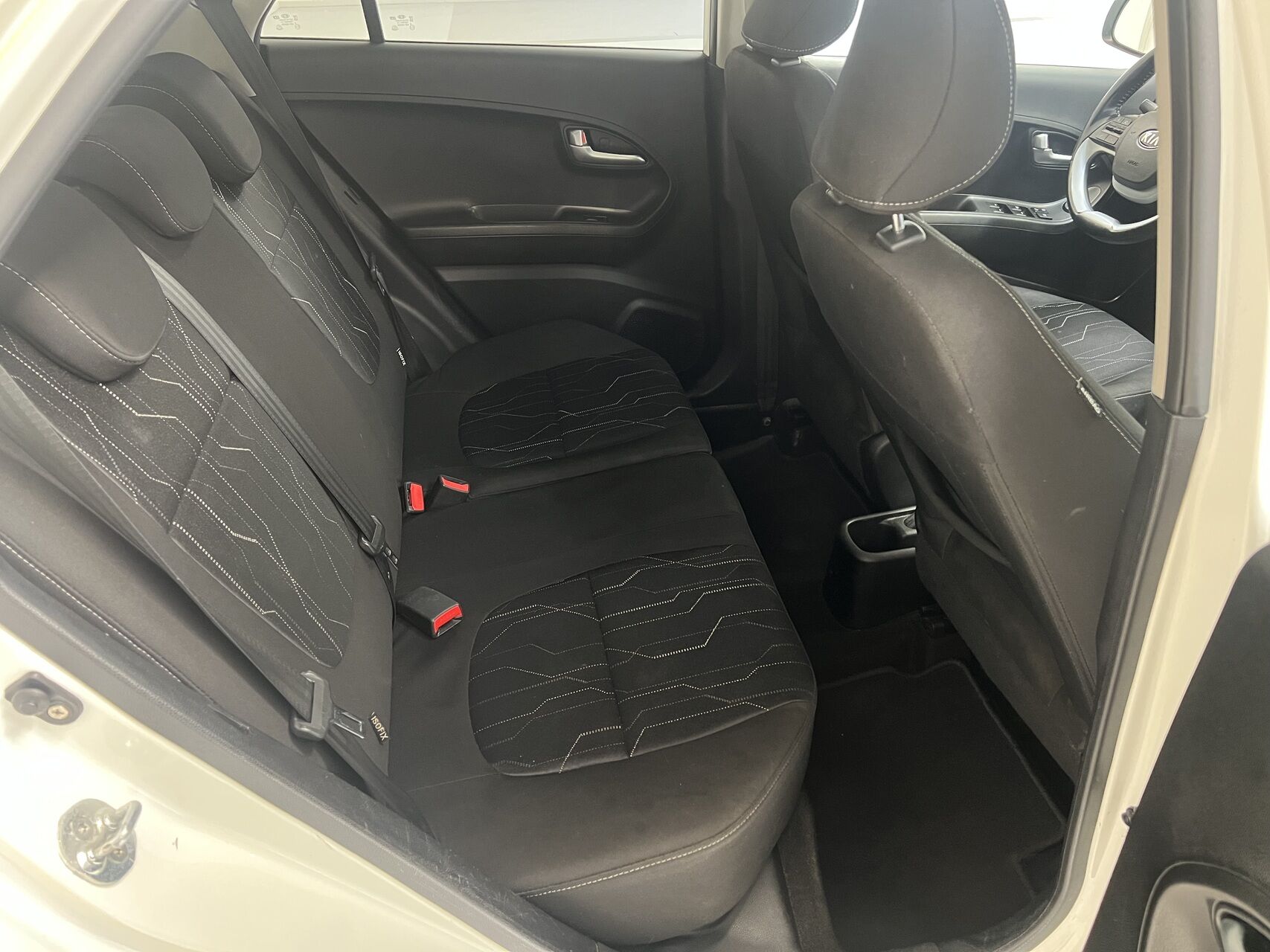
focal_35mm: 26
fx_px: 954
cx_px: 635
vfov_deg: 53.1
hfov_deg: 67.3
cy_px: 476
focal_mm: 5.7
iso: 500
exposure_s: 1/33
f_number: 1.5
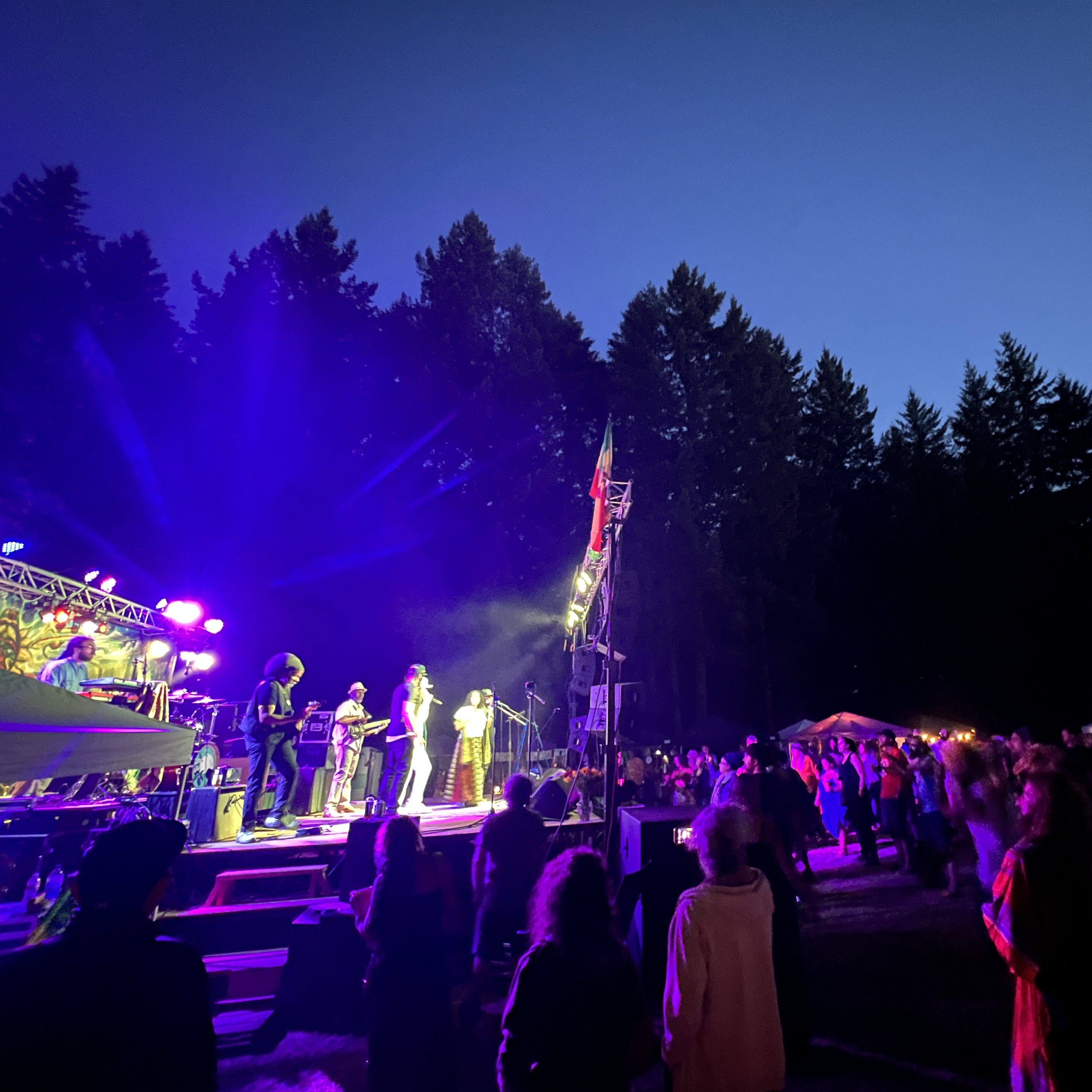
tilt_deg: +18.4
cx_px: 672
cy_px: 527
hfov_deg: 86.0
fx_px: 571
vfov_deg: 87.4
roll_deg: +2.5
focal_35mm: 16
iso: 800
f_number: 1.8
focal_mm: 1.57
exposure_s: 1/8
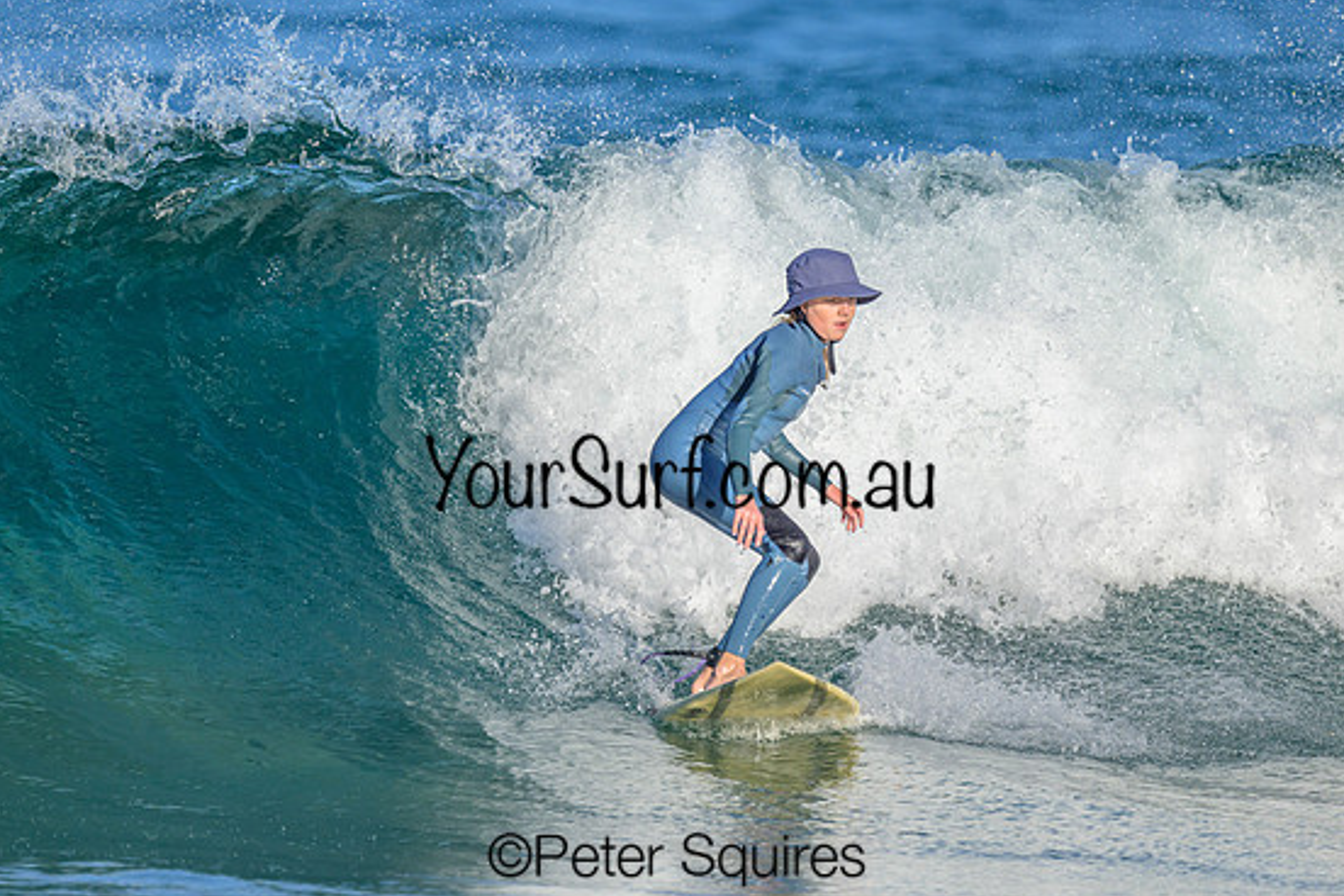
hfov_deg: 1.9
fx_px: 39608
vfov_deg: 1.3
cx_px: 677
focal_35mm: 1061
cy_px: 396
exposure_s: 1/2000
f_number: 6.3
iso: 280
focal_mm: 800
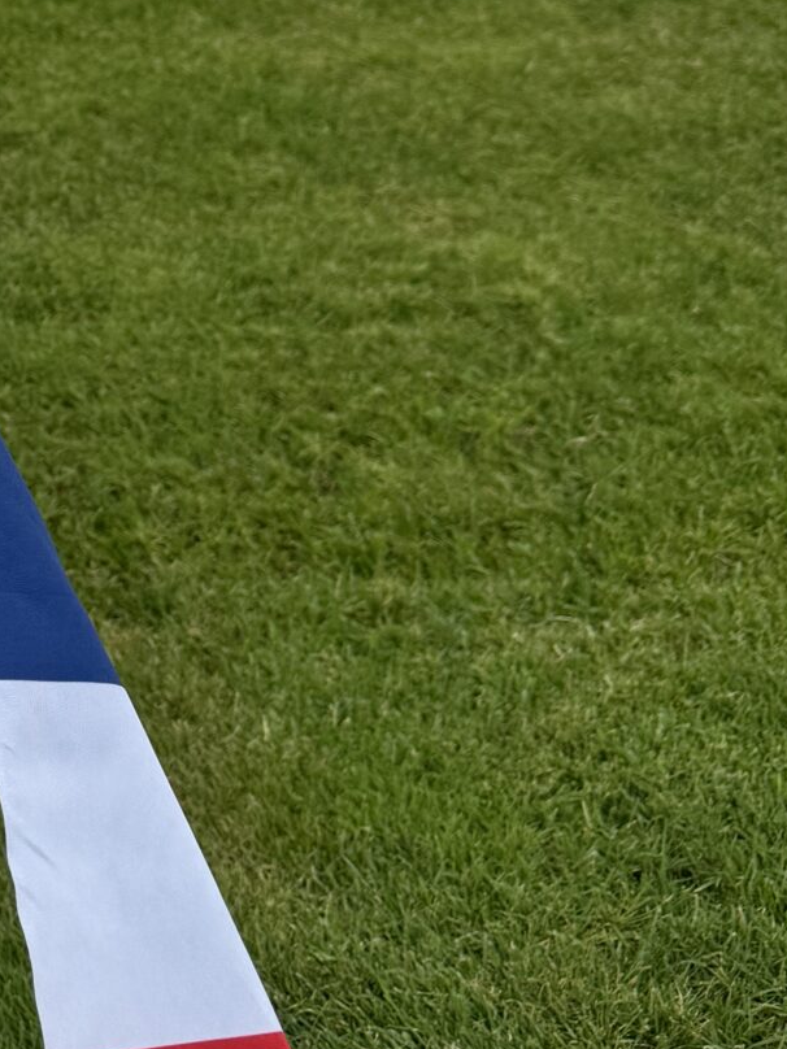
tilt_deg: -17.4
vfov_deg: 24.6
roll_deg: +0.0
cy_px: 38
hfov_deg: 17.5
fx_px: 2304
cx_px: -379
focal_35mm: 76
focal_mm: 6.76
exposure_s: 1/3802
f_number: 1.78
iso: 80
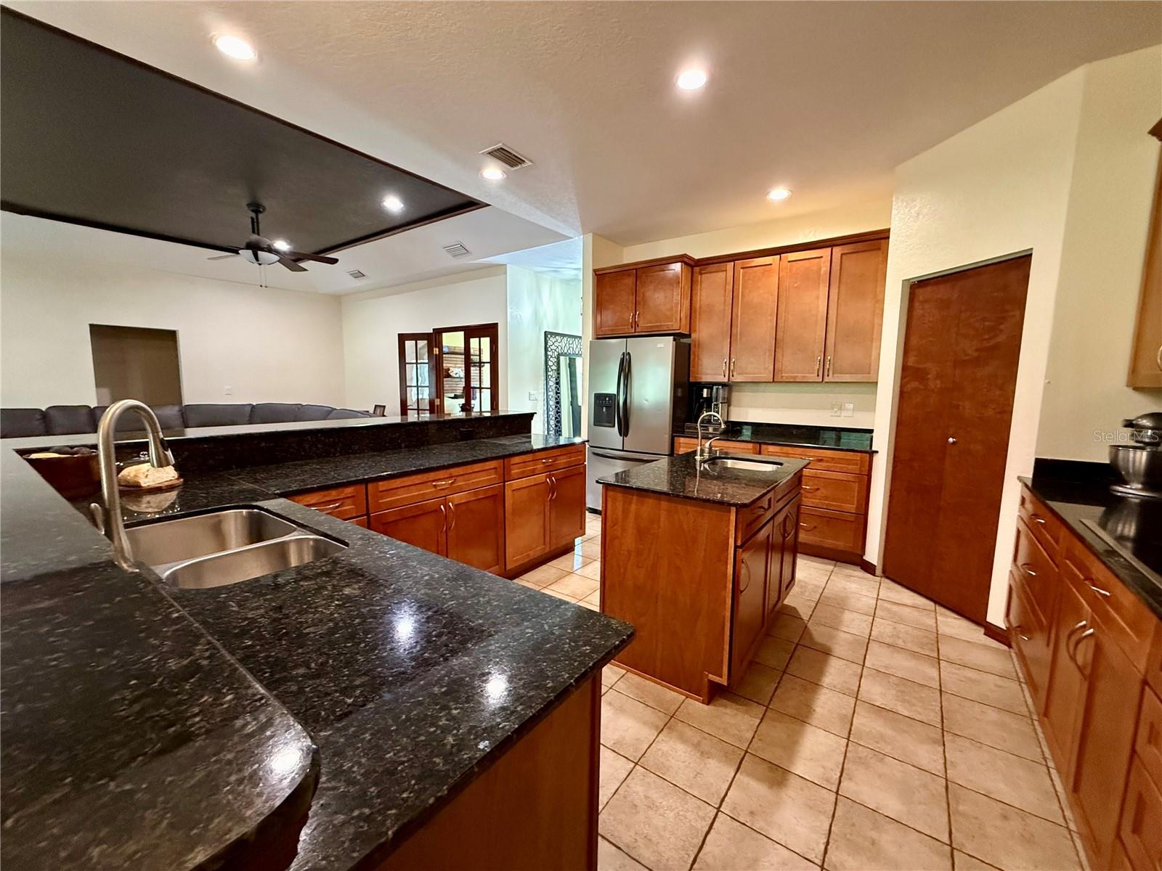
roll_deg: -0.8
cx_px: 581
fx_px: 470
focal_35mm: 14
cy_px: 436
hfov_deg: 102.1
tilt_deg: -6.2
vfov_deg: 85.7
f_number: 2.2
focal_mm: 2.22
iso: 800
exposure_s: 1/60
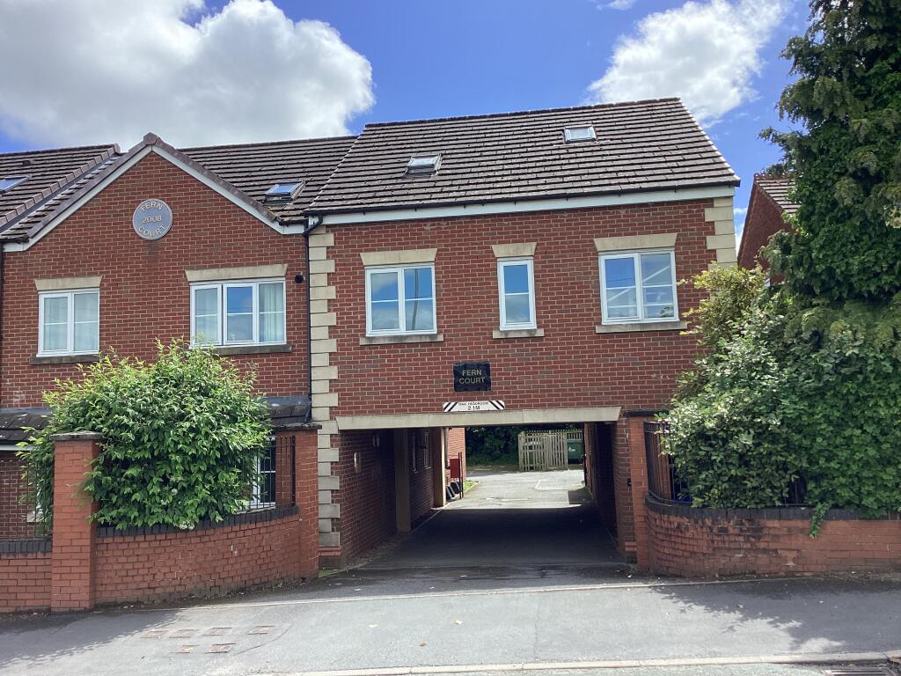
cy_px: 338
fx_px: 807
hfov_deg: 58.4
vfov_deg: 45.4
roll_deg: +2.4
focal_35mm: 31
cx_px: 450
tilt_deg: +5.1
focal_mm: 3.3
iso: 25
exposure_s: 1/791
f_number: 2.4
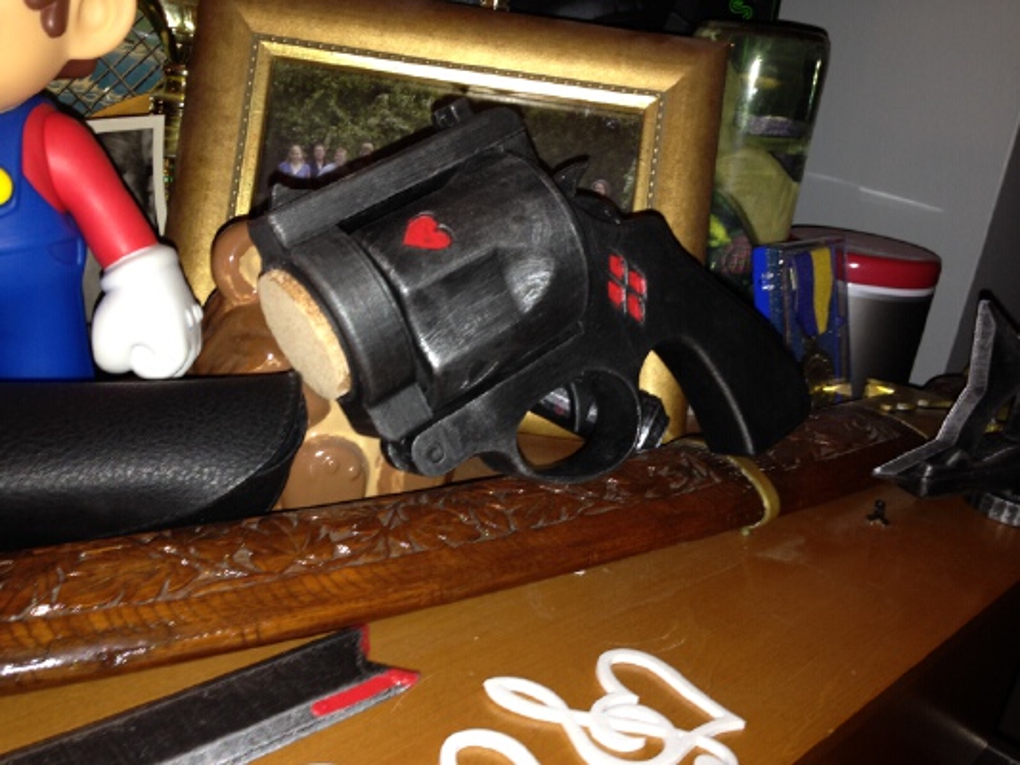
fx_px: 973
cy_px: 382
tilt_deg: -22.1
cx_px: 510
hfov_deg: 55.3
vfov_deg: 43.0
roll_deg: -9.7
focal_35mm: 33
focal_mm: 4.12
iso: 50
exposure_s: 1/16
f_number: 2.4
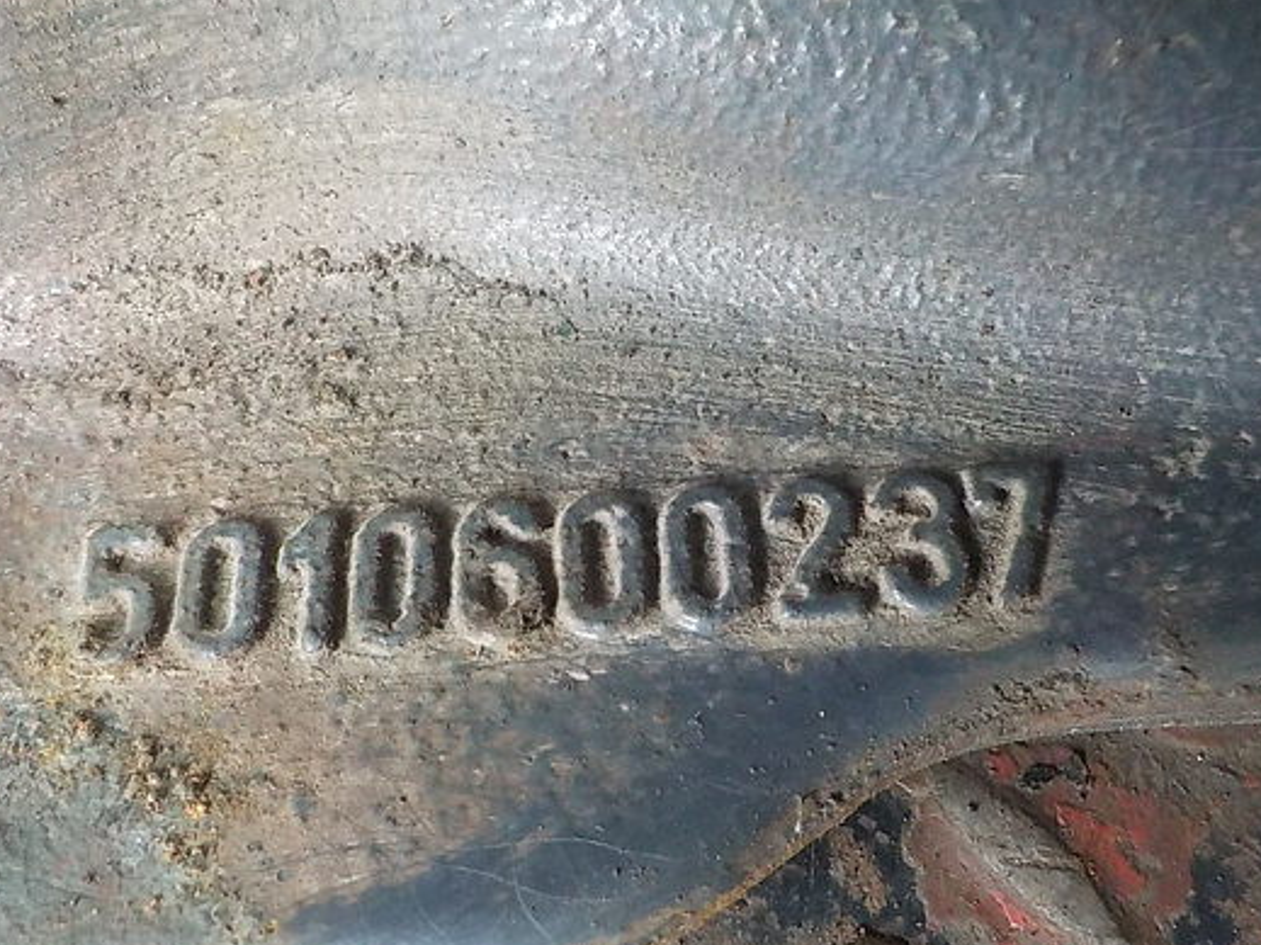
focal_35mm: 37
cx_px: 629
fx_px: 1348
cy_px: 534
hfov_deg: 50.1
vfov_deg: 38.6
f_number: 3.3
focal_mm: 4.1
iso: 800
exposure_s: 1/40
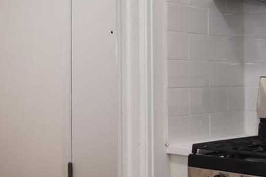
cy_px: 66
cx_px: 8
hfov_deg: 25.7
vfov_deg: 18.1
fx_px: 556
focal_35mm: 75
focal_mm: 11
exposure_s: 1/40
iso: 640
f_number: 11
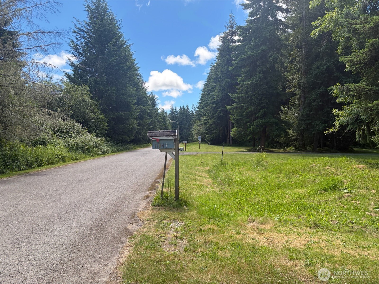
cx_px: 190
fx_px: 285
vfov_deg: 53.1
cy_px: 142
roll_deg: -0.4
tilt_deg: +0.0
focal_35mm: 26
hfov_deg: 67.3
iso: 64
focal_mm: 5.96
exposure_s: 1/1196
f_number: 1.6
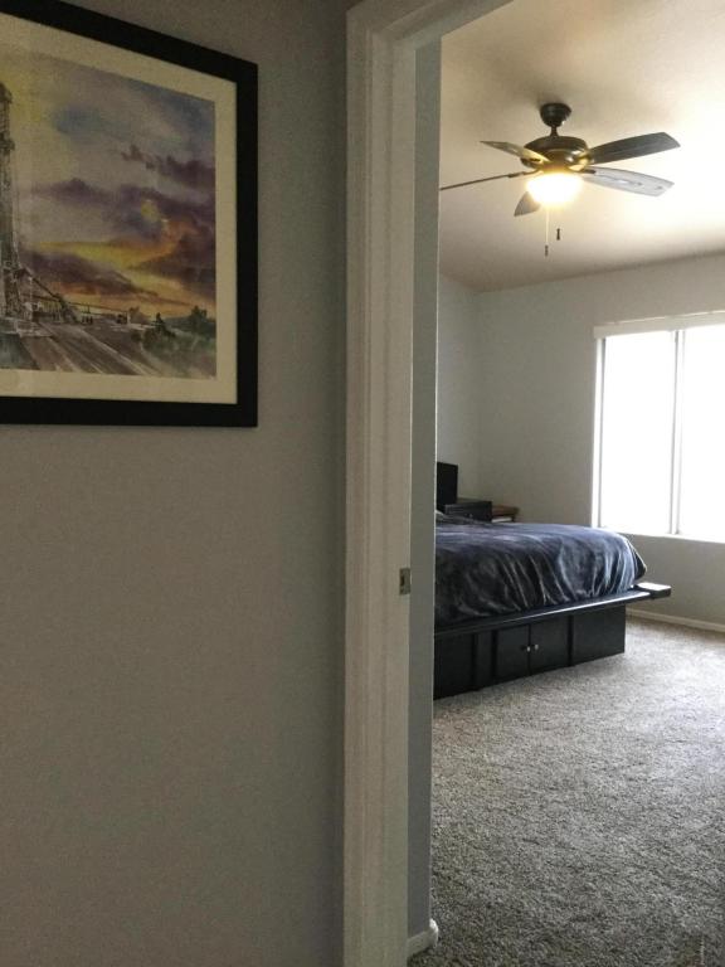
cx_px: 362
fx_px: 866
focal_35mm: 31
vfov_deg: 58.4
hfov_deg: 45.4
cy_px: 484
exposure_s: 1/30
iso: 200
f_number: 2.4
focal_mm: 3.3
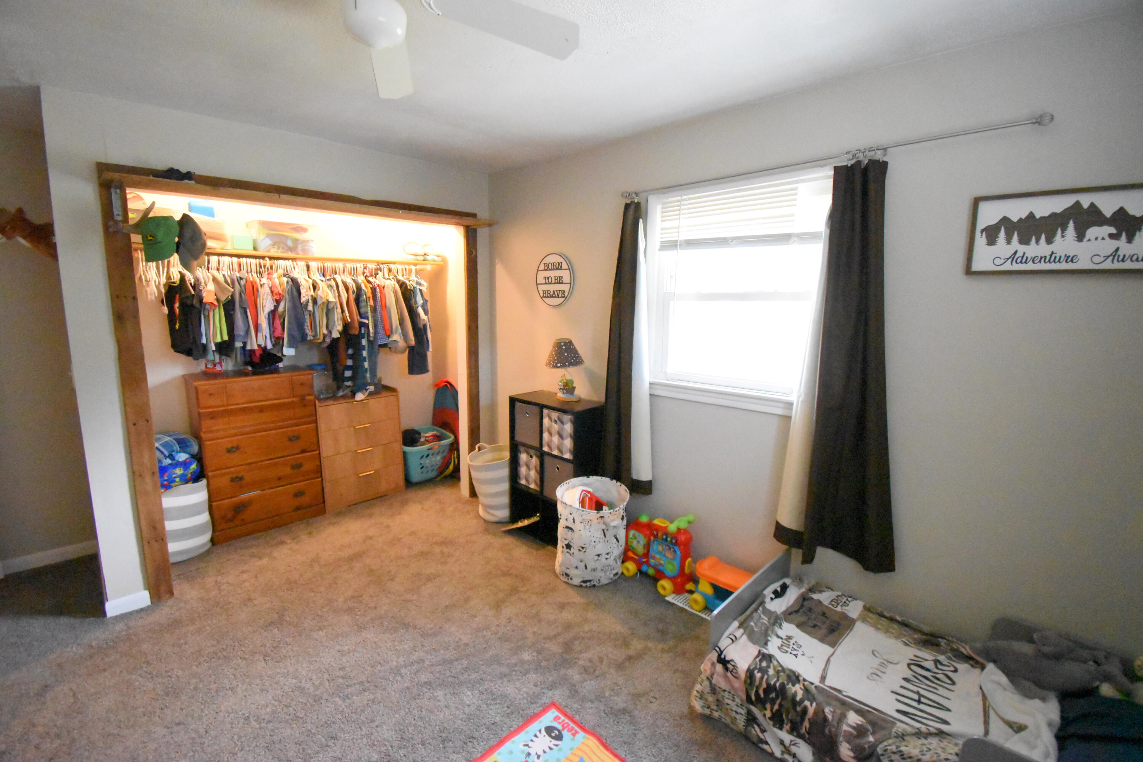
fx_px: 476
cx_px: 572
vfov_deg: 77.3
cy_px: 381
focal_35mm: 15
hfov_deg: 100.4
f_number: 4.5
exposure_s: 1/100
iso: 12800
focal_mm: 10
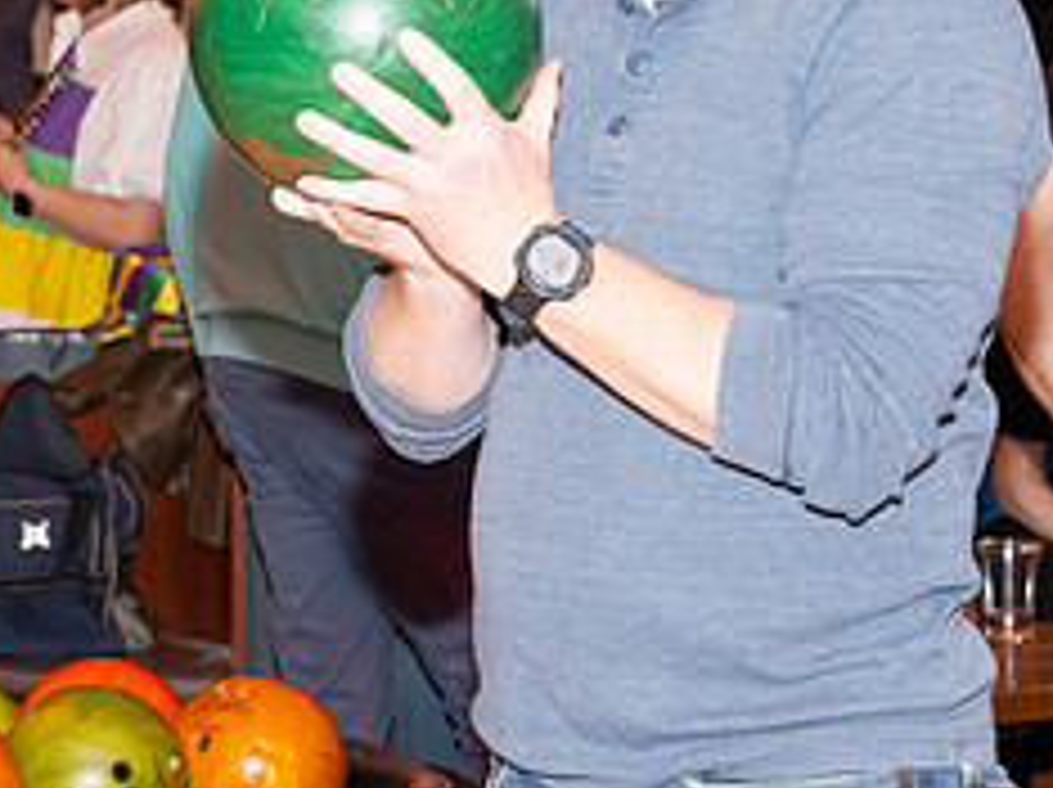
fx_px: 5318
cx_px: 310
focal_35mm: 175
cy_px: 288
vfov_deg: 8.5
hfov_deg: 11.3
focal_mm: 63
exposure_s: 1/100
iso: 2000
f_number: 5.6
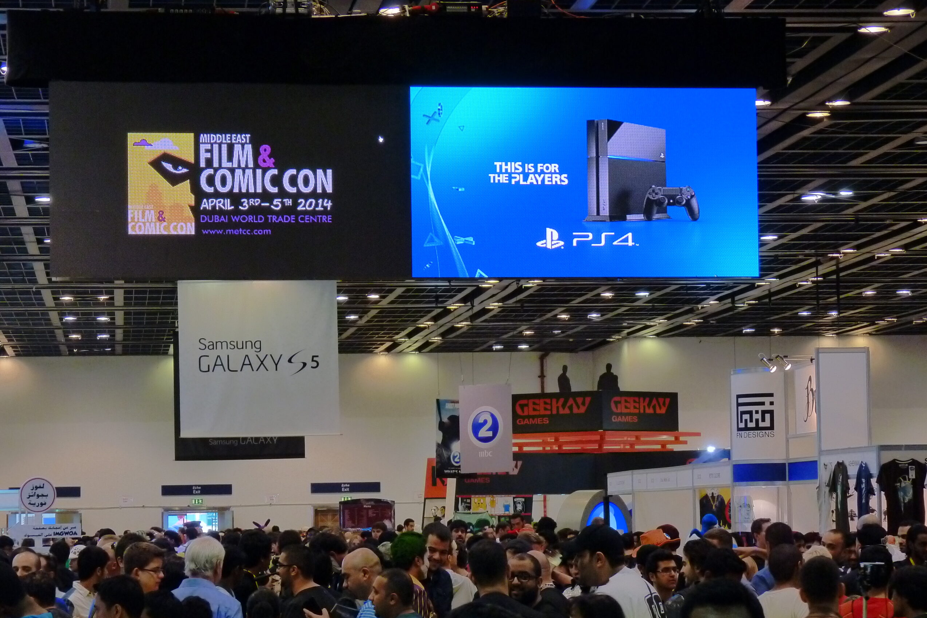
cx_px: 466
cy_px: 349
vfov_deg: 12.4
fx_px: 2832
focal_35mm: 110
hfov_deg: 18.6
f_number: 3.6
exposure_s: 1/50
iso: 400
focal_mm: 18.7
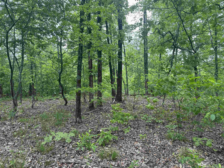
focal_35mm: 24
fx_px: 155
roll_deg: +0.1
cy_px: 84
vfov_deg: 56.8
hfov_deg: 71.6
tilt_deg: +2.4
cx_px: 112
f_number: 1.78
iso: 80
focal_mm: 6.86
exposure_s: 1/516
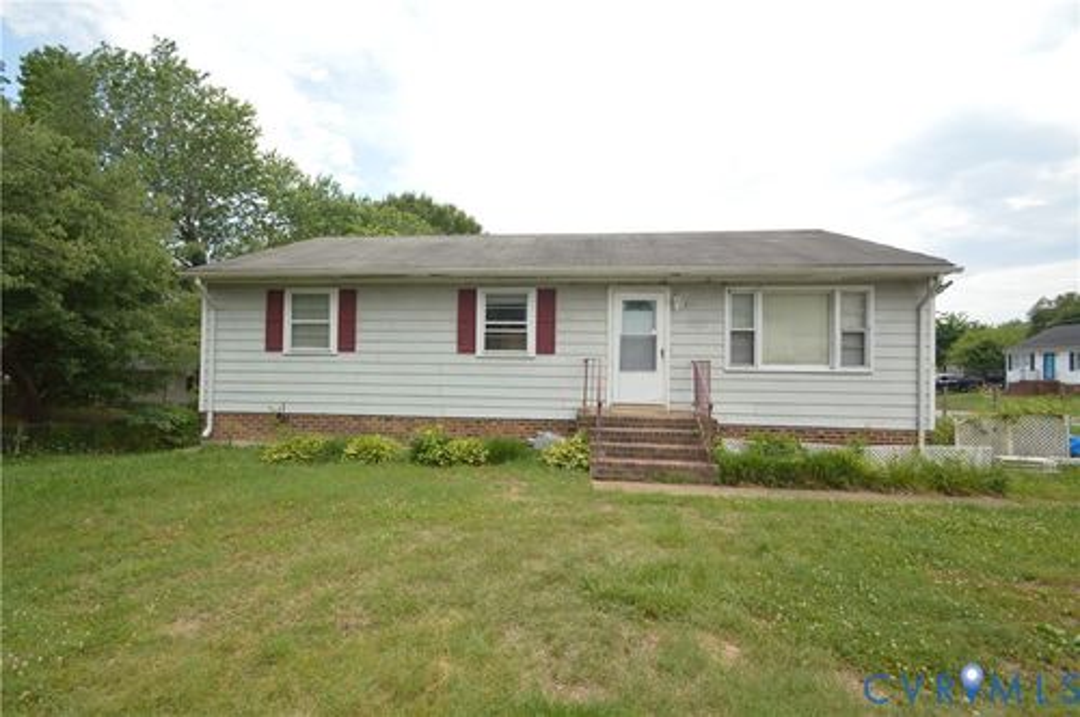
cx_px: 540
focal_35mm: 15
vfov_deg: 77.2
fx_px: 449
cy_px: 358
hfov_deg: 100.5
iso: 100
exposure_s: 1/200
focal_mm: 10
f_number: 6.3
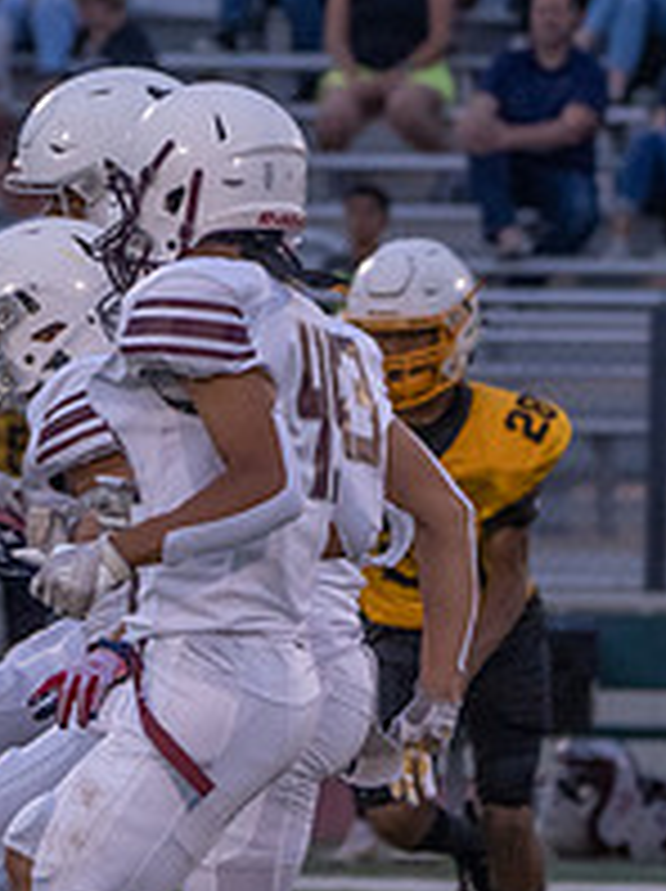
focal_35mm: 777
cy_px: 649
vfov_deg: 2.6
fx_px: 19975
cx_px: -662
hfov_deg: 1.9
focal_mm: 198
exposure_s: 1/1000
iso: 3200
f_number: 5.6
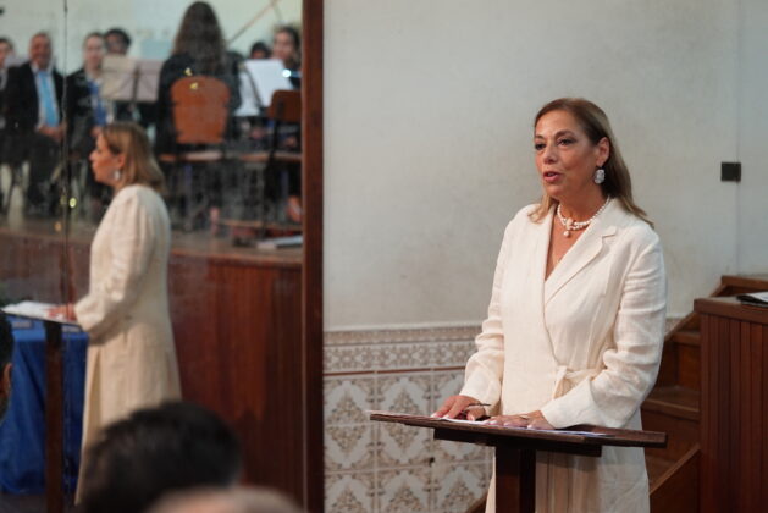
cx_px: 384
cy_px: 256
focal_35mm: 90
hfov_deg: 22.6
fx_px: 1921
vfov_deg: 15.2
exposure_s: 1/80
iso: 1600
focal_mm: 90
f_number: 2.8
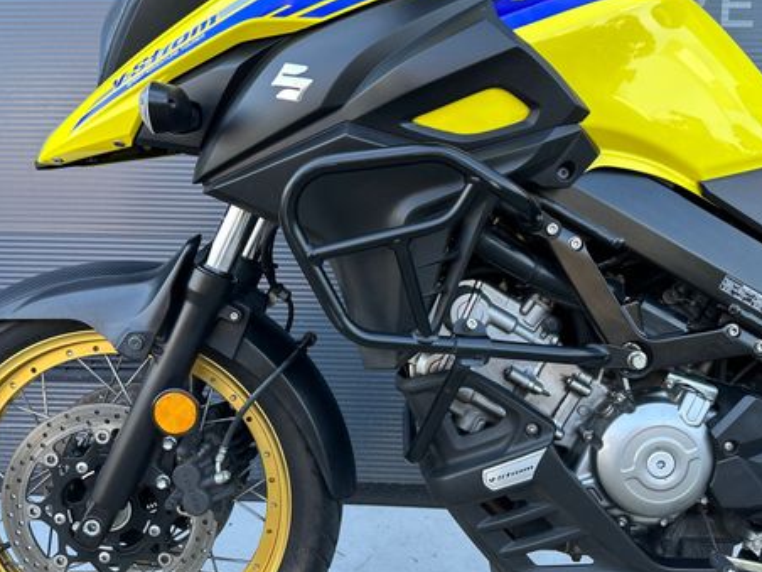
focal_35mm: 34
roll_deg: -0.2
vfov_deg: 41.8
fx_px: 748
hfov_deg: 54.0
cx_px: 391
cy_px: 305
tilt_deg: -5.6
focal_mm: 6.86
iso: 64
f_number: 1.78
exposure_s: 1/121
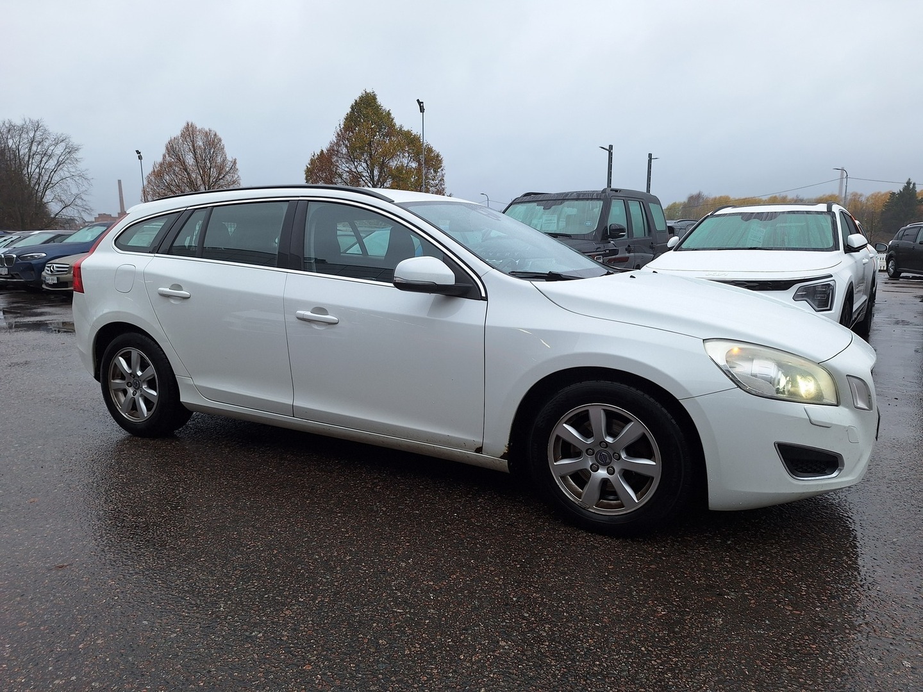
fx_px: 613
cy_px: 346
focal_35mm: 23
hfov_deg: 73.9
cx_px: 462
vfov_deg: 58.9
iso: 40
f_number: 1.8
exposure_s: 1/195
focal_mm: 5.54
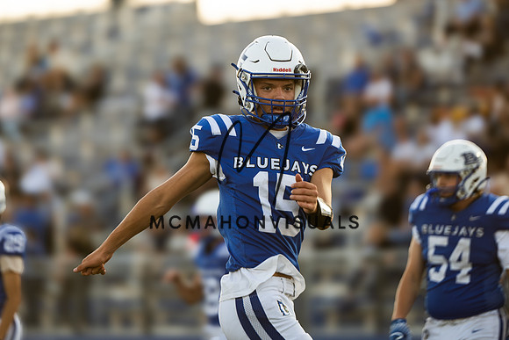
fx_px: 4240
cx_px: 260
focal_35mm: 300
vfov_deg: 4.6
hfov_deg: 6.9
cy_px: 124
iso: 200
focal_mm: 200
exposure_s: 1/1250
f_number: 2.8
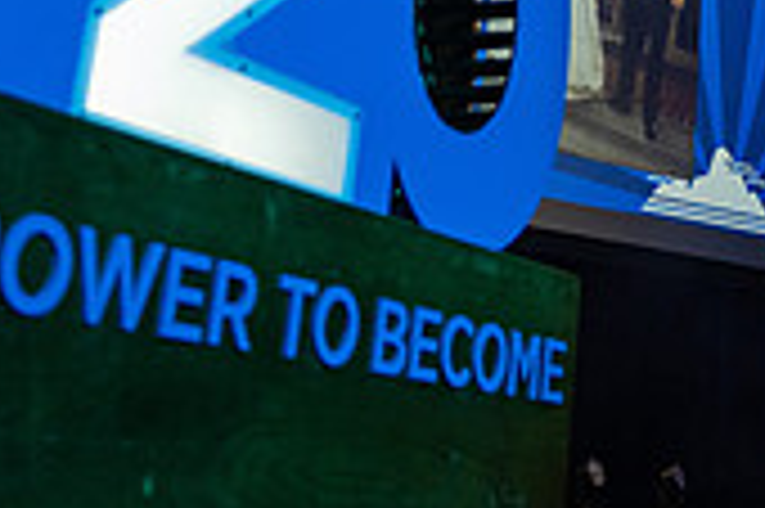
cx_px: 729
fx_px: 1741
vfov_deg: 15.6
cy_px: -200
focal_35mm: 82
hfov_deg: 23.9
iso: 1600
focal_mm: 24
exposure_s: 1/640
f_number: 2.8
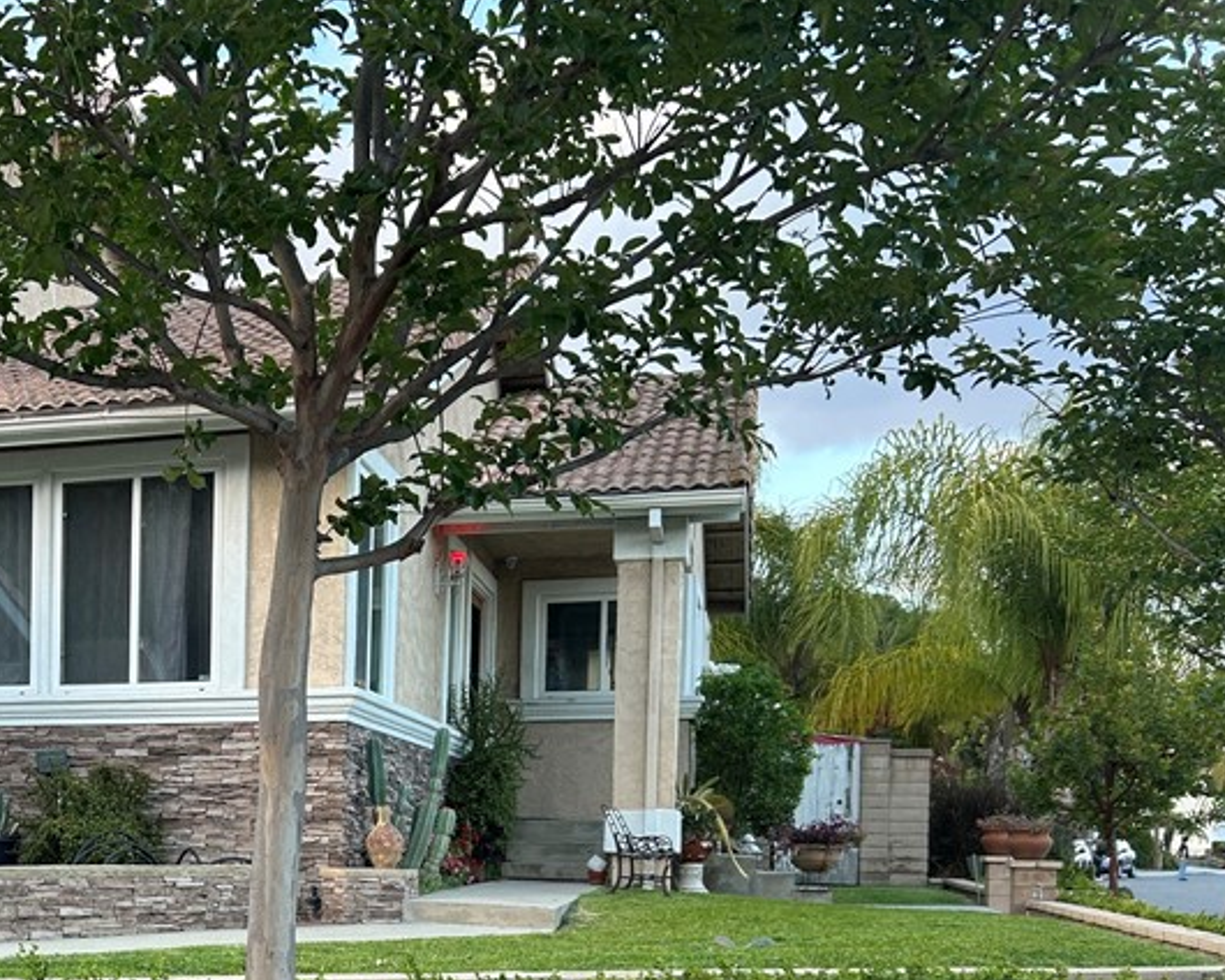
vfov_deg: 29.7
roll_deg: -0.6
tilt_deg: -0.9
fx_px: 1777
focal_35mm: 49
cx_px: 60
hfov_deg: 35.2
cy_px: 862
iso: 40
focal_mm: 5.7
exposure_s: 1/155
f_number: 1.5
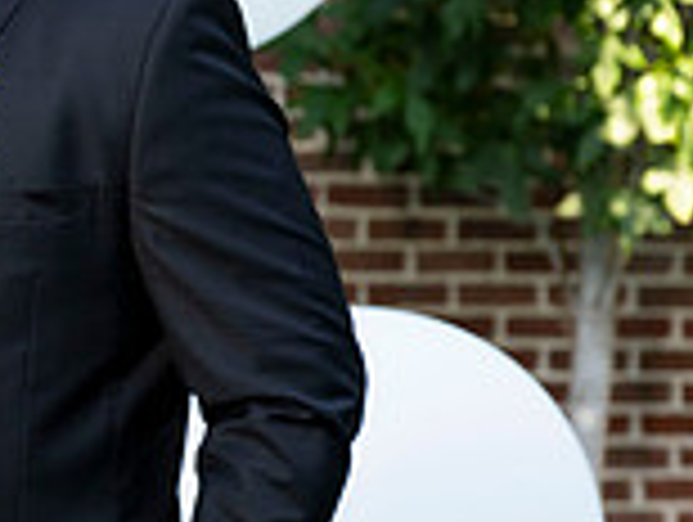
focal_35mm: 337
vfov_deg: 4.4
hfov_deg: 5.8
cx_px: -561
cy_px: 322
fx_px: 6757
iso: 400
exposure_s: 1/200
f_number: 4.5
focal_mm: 89
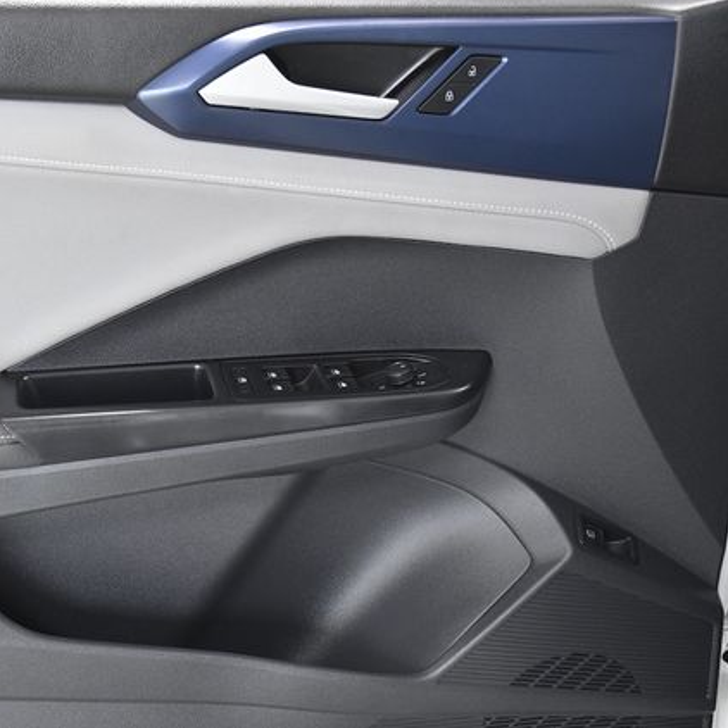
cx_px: 178
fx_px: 1594
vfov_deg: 25.7
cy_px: 363
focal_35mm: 67
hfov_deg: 25.4
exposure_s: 1/100
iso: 2000
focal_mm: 35
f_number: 5.6
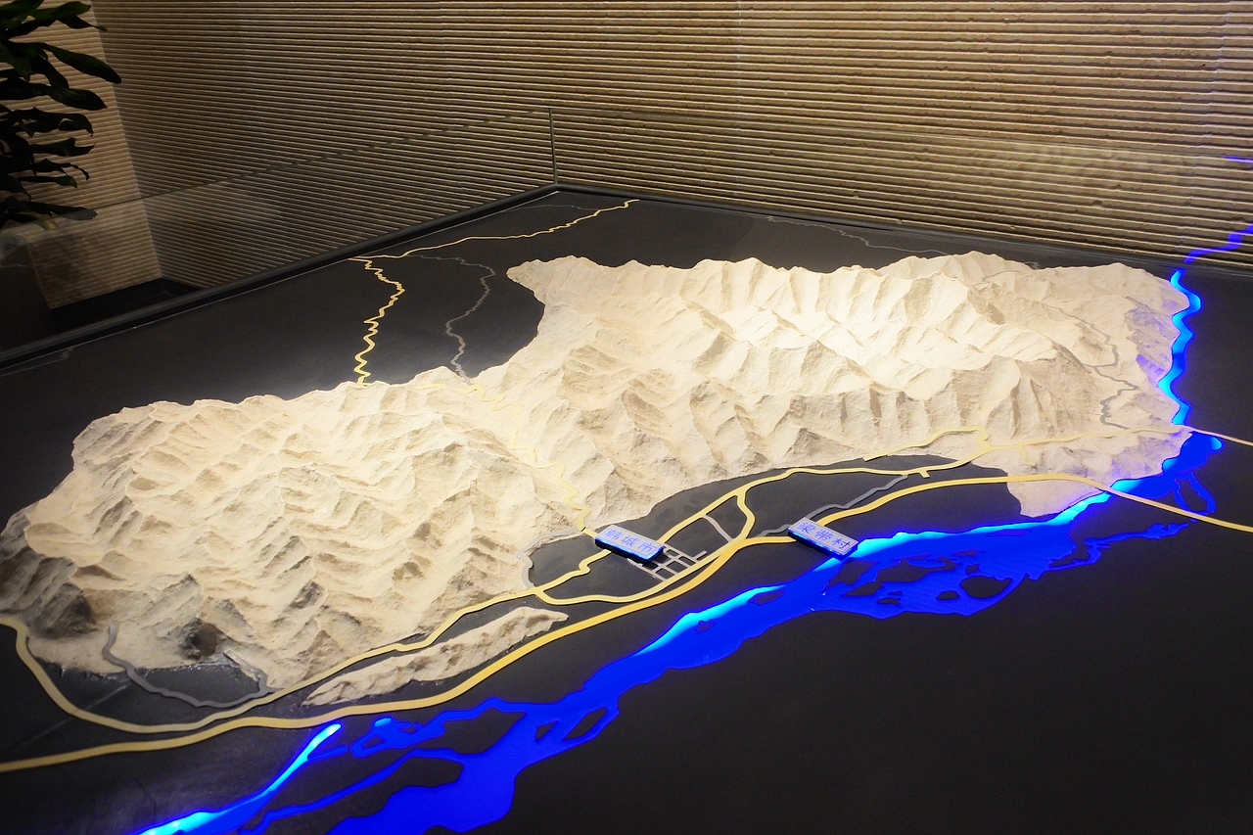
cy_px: 418
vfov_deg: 47.9
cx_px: 626
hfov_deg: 67.4
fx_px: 940
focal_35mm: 27
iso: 800
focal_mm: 10
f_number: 3.5
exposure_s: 1/60
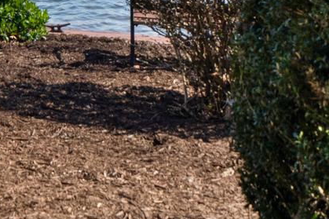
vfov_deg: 7.7
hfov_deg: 11.2
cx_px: -274
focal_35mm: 171
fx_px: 1562
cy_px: -234
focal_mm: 35
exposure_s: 1/400
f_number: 13
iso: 250
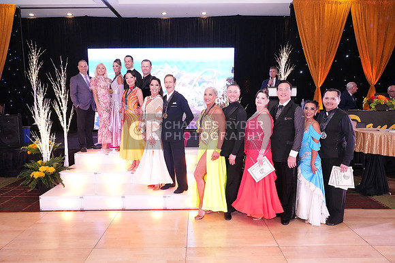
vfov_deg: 49.6
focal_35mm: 26
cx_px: 198
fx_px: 285
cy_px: 132
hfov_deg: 69.4
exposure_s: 1/250
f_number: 6.3
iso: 8000
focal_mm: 26
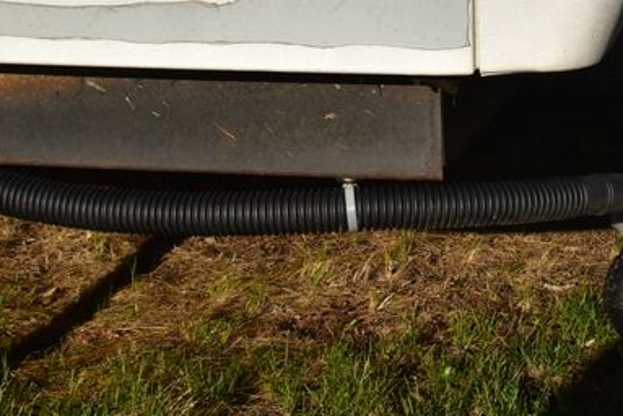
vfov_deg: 9.7
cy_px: -4
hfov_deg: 14.5
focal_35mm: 140
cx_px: 553
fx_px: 2430
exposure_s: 1/1000
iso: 200
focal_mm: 35
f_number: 9
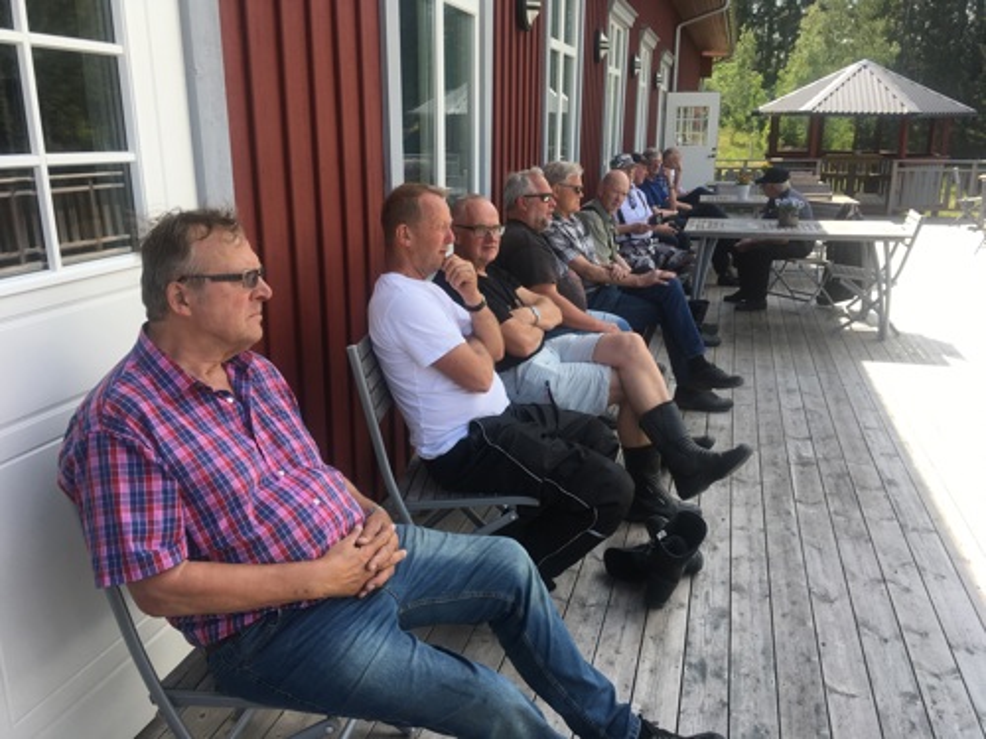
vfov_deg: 48.2
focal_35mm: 29
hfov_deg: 61.7
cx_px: 493
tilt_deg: -17.0
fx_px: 826
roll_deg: -0.1
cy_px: 370
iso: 25
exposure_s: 1/432
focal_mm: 4.15
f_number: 2.2
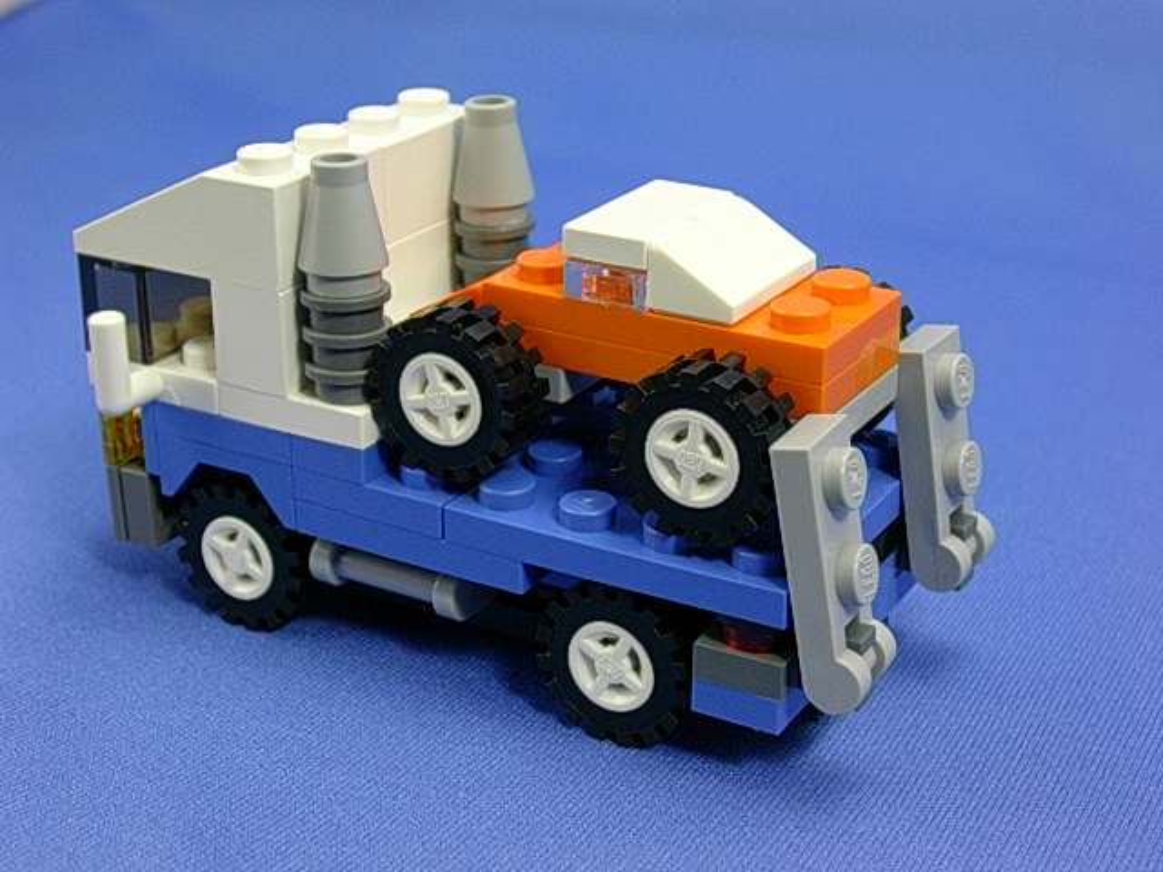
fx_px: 2016
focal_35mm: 60
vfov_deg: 24.4
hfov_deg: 32.2
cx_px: 582
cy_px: 436
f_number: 3.4
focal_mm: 9
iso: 70
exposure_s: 1/14.6
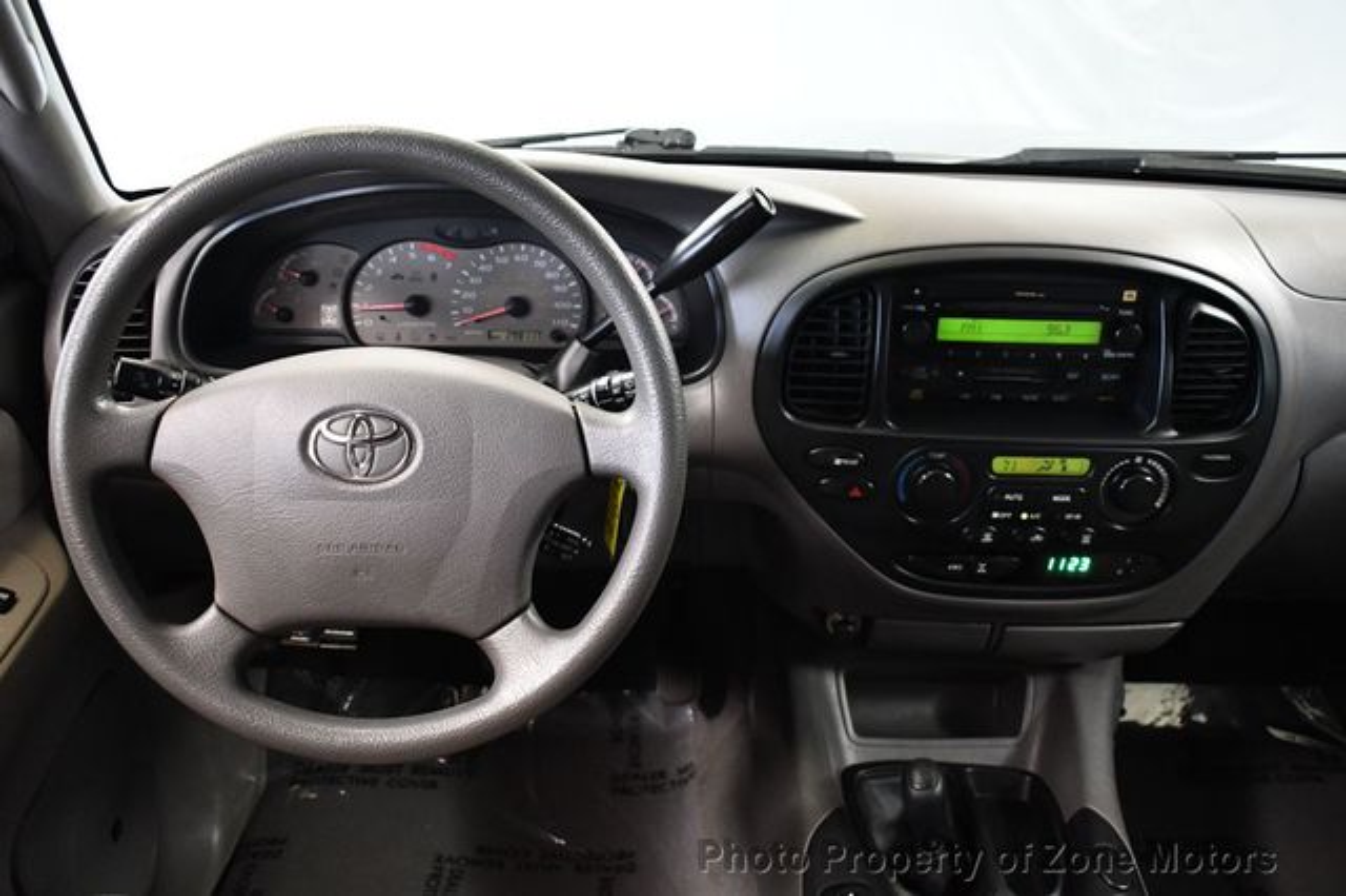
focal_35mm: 33
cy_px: 448
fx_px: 1233
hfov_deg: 57.2
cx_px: 673
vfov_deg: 39.9
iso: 3600
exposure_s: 1/60
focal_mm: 22
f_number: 3.8
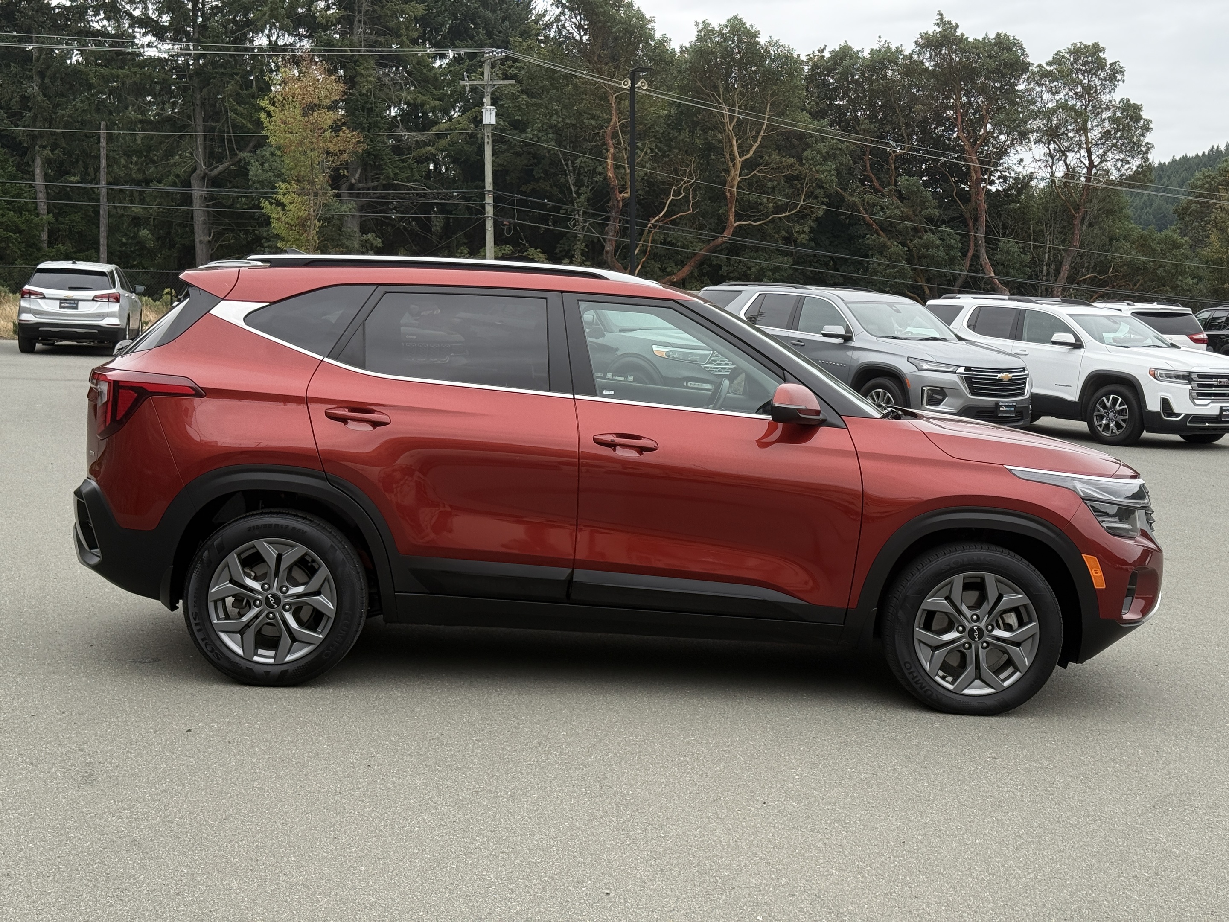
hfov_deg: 39.7
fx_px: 1704
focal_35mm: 48
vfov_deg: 30.3
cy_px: 461
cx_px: 614
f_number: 1.78
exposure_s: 1/478
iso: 80
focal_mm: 6.76
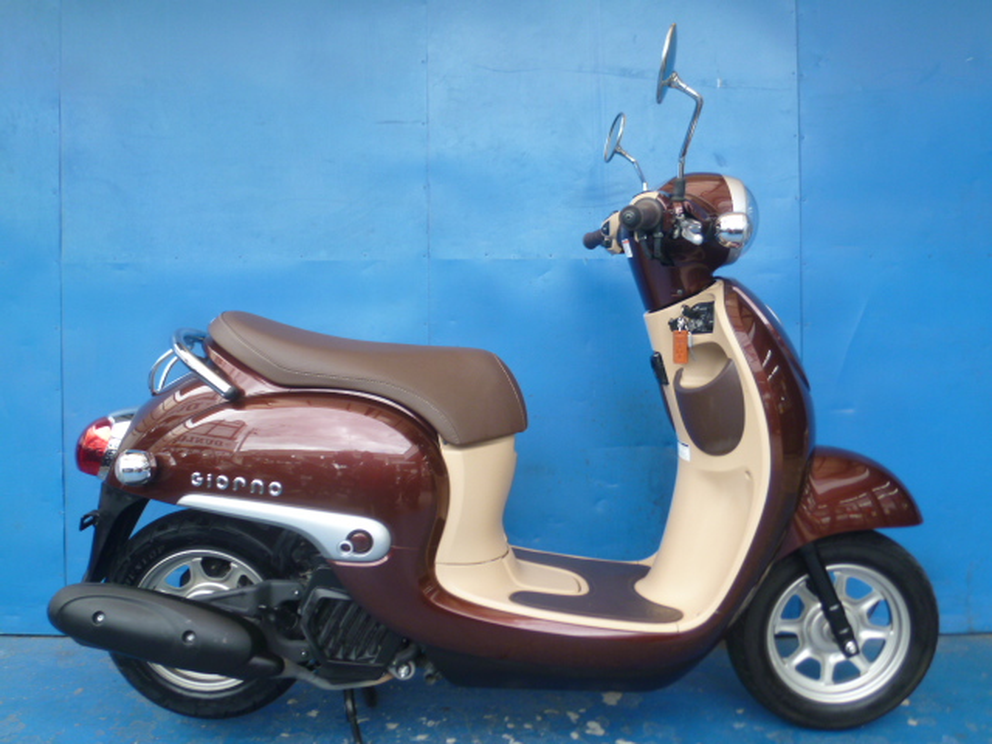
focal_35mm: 29
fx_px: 831
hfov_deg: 61.7
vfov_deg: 48.2
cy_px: 372
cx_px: 496
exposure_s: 1/100
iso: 80
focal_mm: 5.1
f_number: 2.4
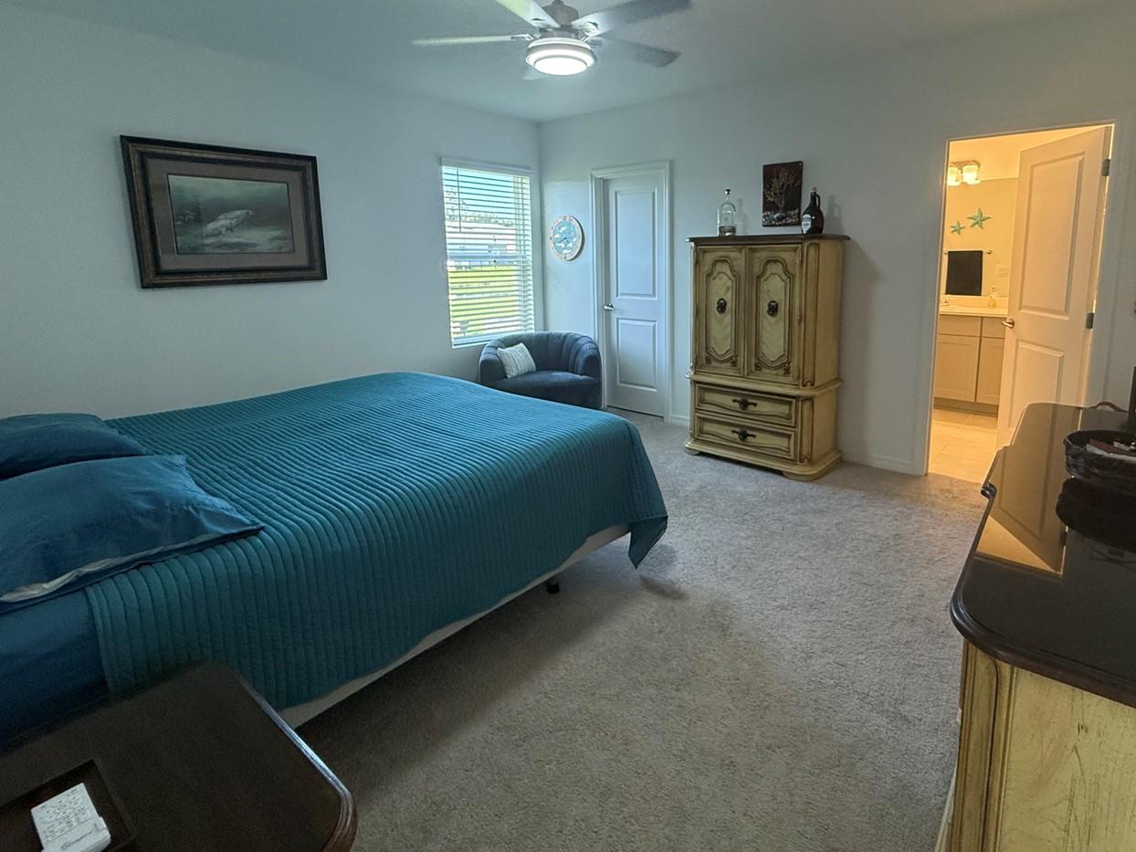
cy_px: 344
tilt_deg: -8.6
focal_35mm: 18
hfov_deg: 87.2
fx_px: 591
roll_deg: -0.2
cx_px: 650
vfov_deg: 70.9
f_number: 2.2
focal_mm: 2.22
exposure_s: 1/120
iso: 320
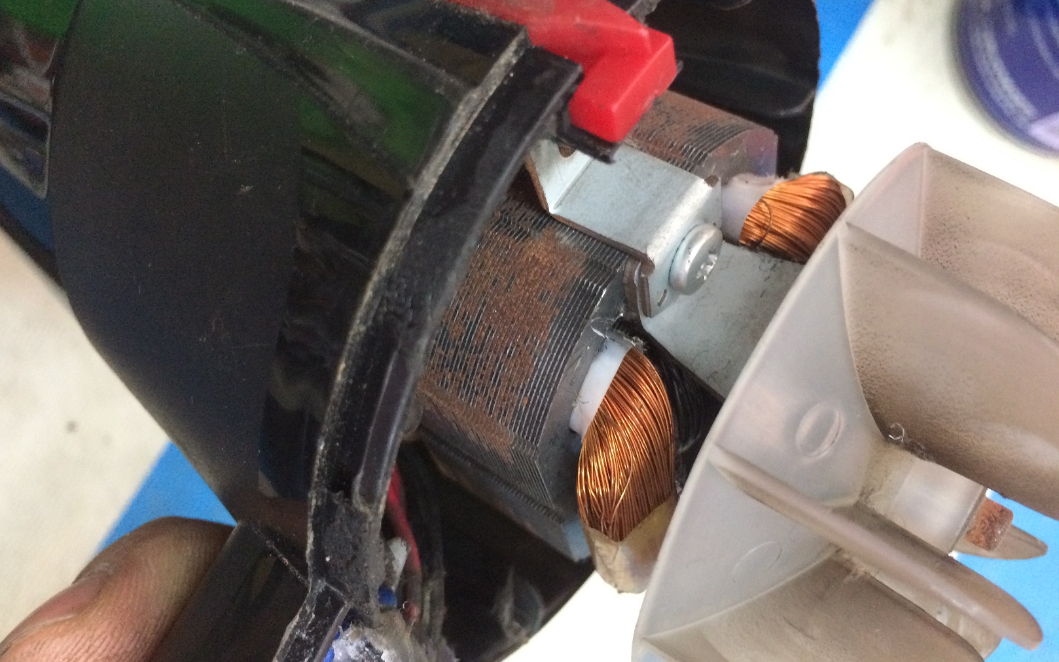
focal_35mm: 31
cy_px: 322
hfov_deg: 61.2
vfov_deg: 40.6
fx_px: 895
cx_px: 526
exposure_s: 1/33
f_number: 2.2
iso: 320
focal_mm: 4.15
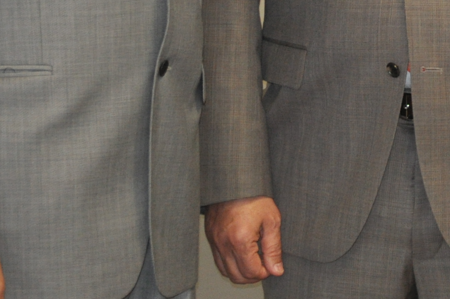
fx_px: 3392
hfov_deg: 7.5
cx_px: 616
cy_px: -187
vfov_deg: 5.0
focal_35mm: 272
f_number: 4
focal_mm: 55
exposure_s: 1/60
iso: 800
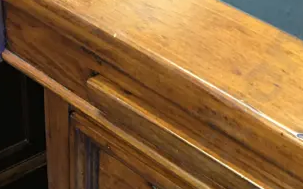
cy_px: 258
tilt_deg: -40.9
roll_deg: -3.7
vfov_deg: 12.1
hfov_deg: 20.0
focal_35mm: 104
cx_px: 132
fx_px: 858
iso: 100
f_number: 2.2
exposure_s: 1/10
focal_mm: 4.15
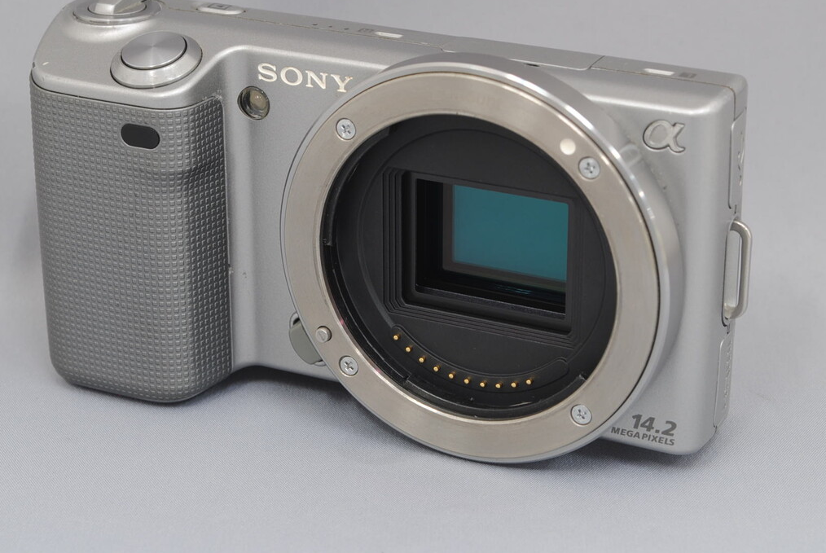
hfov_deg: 20.9
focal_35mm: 98
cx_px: 398
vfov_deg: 14.1
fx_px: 2242
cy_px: 239
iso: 100
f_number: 13
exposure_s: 1/1.6
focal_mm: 55
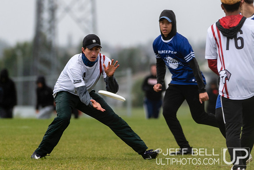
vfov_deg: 1.6
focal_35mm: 868
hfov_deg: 2.4
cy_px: 78
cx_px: 118
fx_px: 6122
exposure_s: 1/1000
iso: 125
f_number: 4
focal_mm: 280
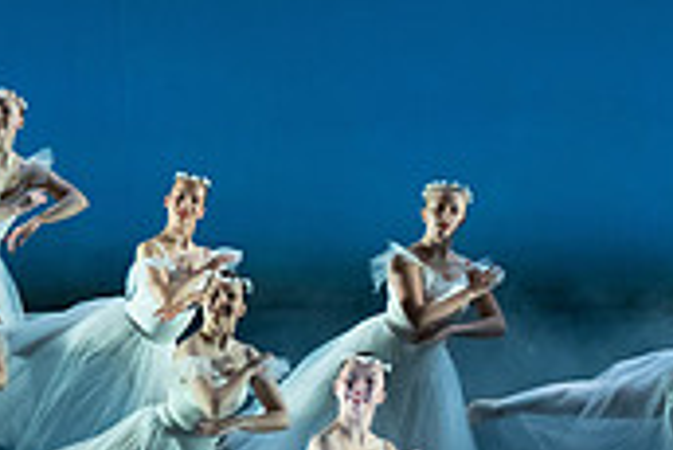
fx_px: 4865
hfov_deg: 7.9
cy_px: 409
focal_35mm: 260
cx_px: 446
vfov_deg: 5.3
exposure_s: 1/250
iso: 4000
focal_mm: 77
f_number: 5.6
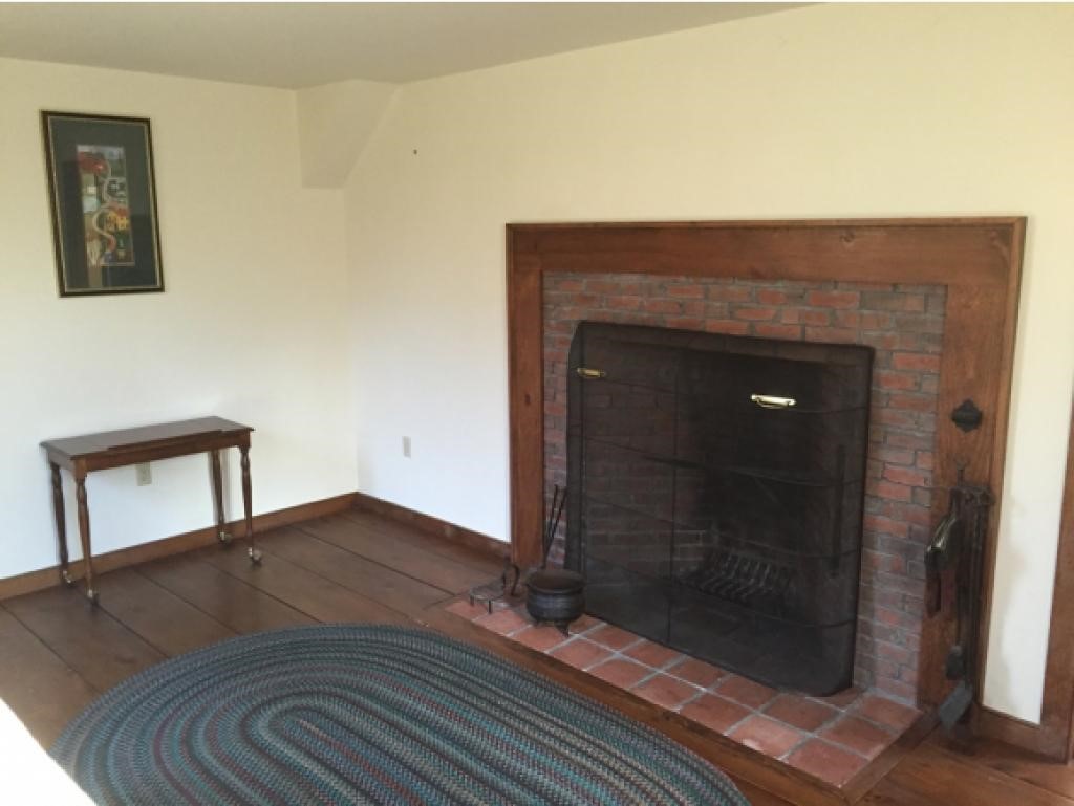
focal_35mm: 29
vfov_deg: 48.3
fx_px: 900
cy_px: 403
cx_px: 537
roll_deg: +0.1
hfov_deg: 61.6
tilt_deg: -11.0
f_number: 2.2
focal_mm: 4.15
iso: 200
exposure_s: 1/30
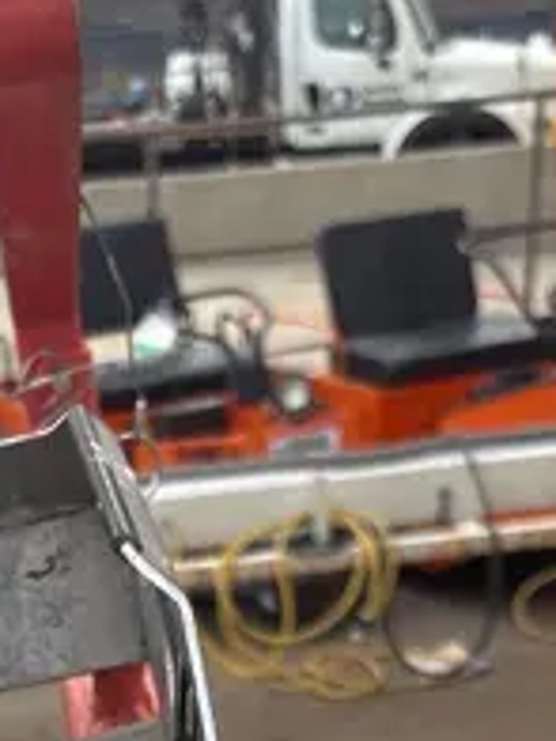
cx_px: 83
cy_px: 1079
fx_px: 2077
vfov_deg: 18.2
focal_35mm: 97
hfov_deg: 15.1
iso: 50
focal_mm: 5.96
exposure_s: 1/1381
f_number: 1.6
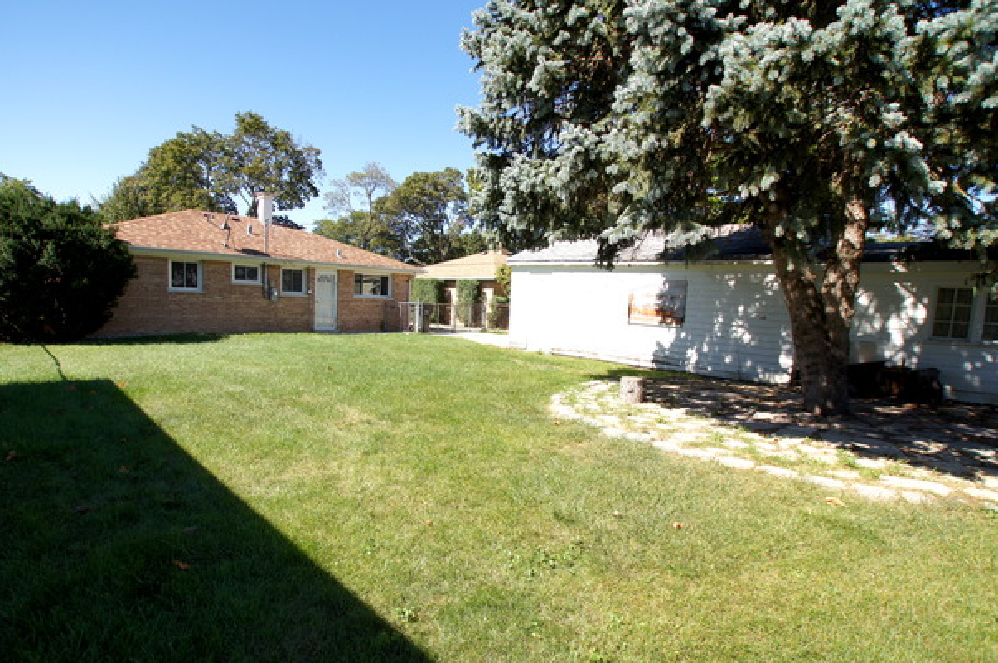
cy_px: 341
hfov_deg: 91.6
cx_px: 486
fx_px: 485
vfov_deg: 68.7
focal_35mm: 18
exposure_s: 1/500
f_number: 4.5
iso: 160
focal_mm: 11
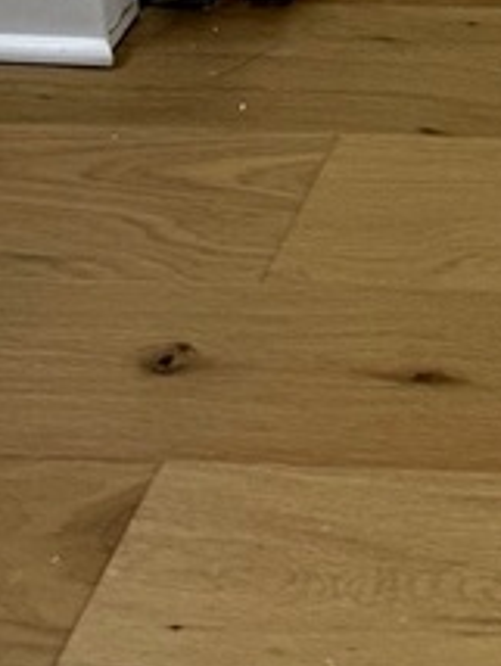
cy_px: -955
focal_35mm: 121
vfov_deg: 12.5
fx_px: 2330
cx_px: 1207
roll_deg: +0.0
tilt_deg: -12.7
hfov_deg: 10.5
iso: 100
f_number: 1.78
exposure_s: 1/120
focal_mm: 6.76
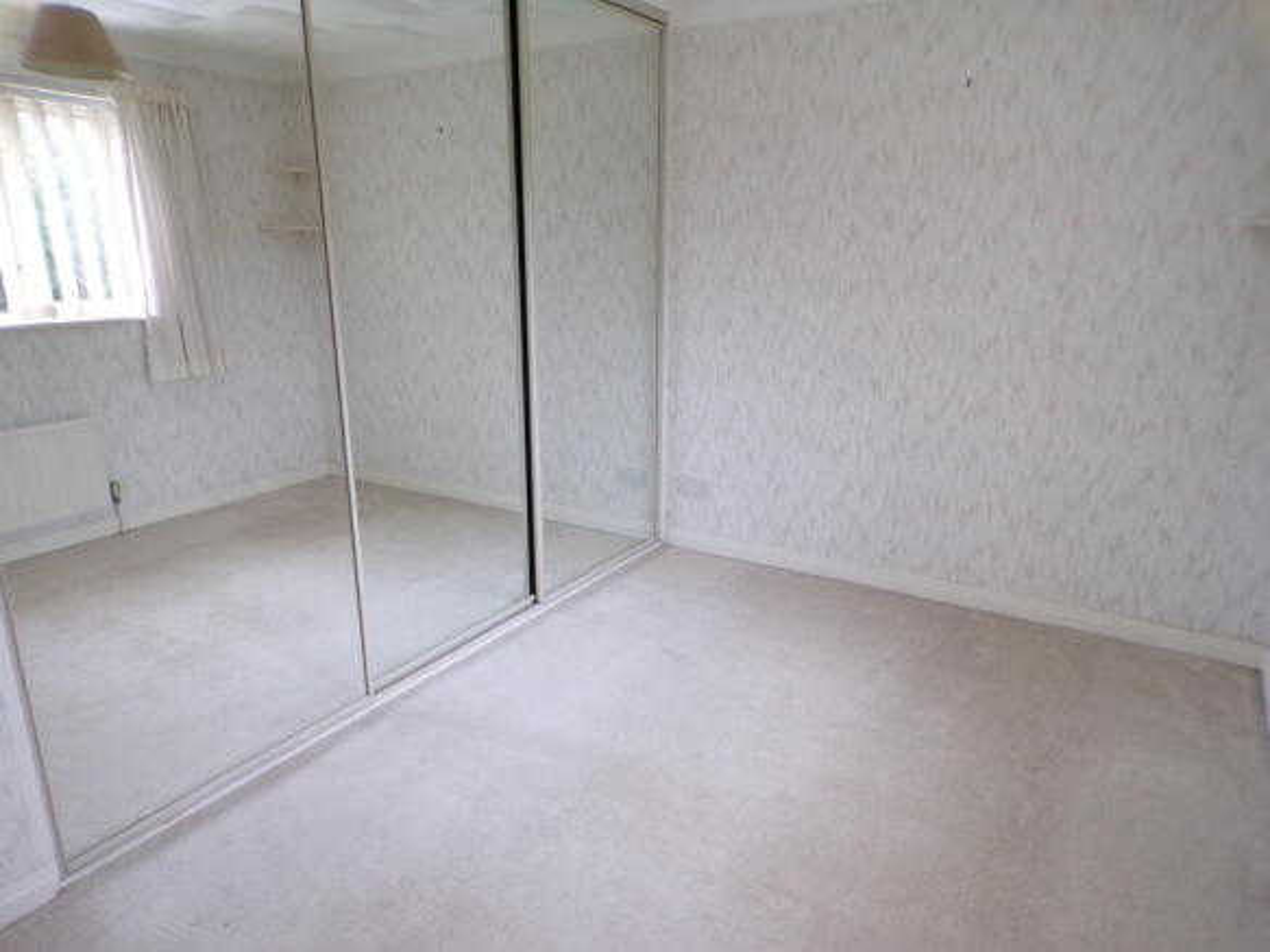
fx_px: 880
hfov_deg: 71.6
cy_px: 476
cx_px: 635
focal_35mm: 24
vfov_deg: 56.8
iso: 200
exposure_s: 1/25
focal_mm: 4.3
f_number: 3
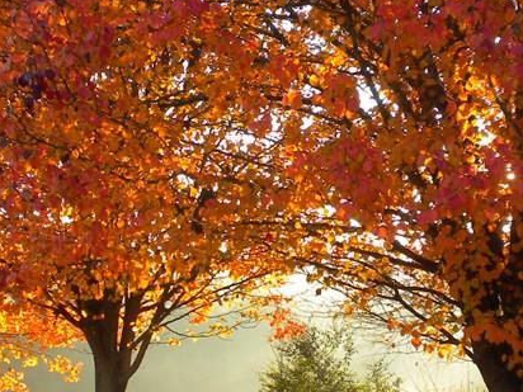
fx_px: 1390
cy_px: 311
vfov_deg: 16.0
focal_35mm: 92
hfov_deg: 21.3
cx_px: 240
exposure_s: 1/87.1
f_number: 3.5
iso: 64
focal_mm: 6.6
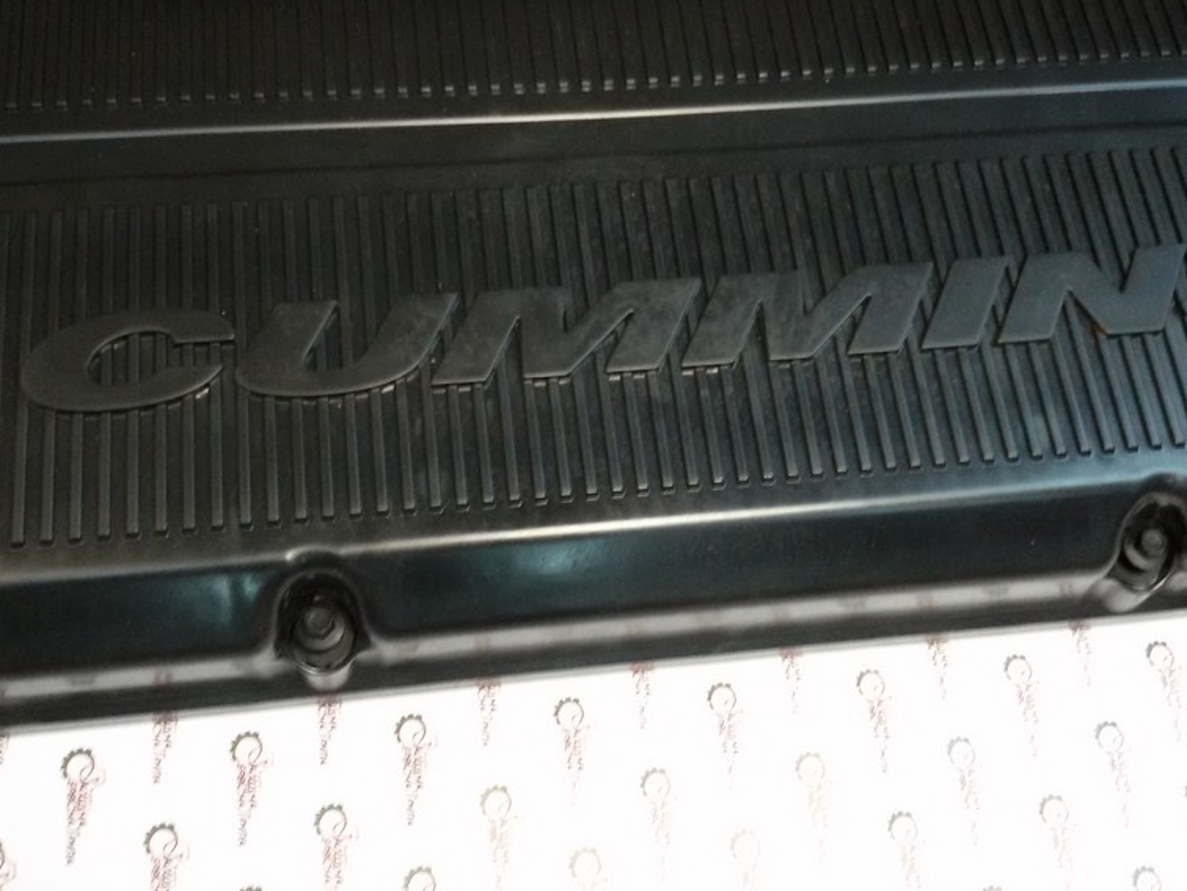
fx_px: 1406
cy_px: 393
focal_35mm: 41
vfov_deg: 35.1
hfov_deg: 45.8
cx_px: 603
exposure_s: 1/25
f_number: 2.4
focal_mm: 2.93
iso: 200
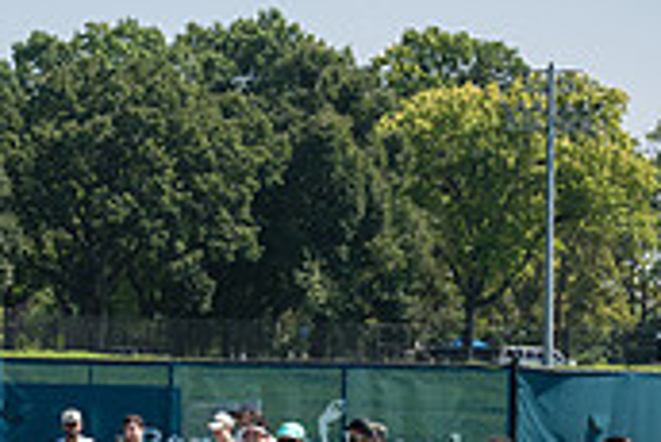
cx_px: -208
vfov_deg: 8.2
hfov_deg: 11.9
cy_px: 423
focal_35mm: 168
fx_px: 3087
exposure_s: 1/1250
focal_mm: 44
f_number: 5.6
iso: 400
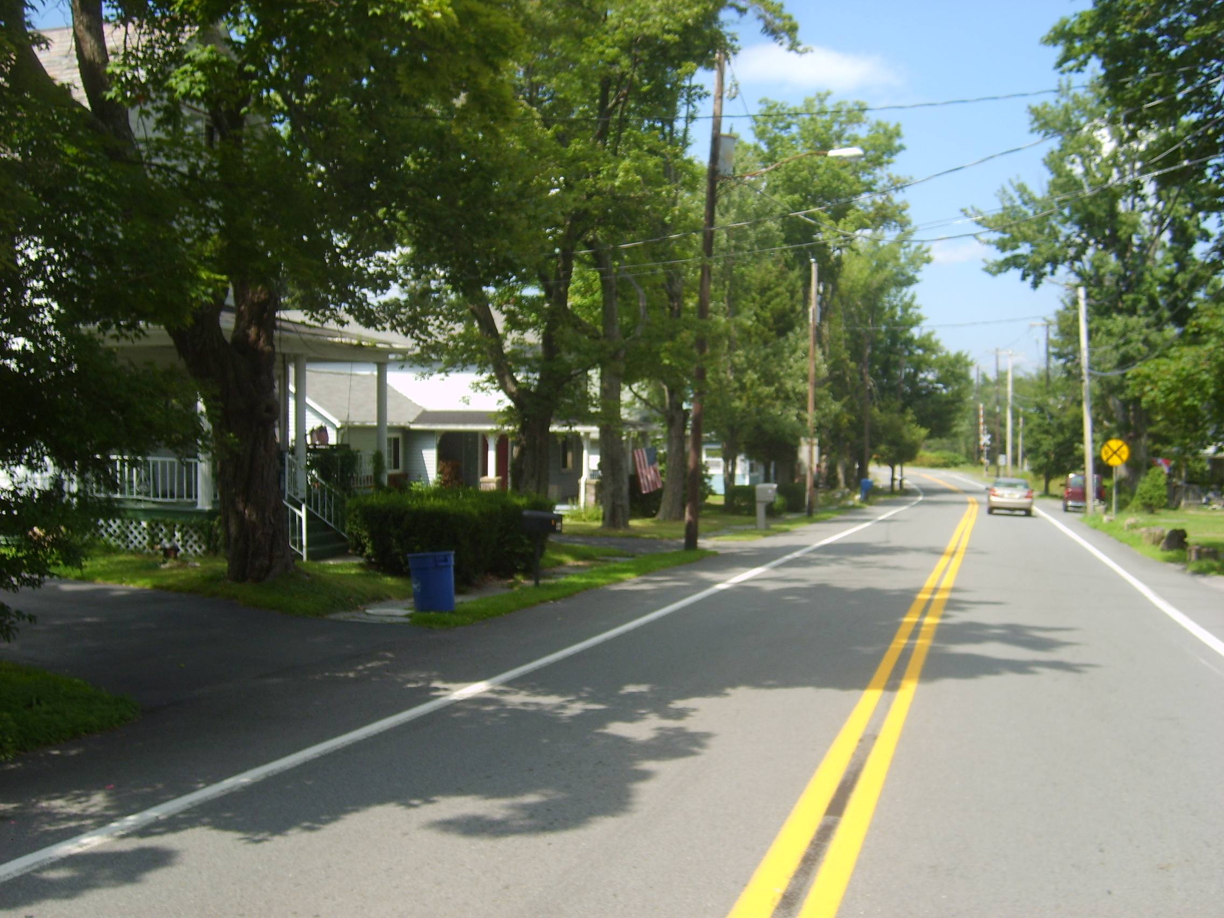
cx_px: 612
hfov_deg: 52.6
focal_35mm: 35
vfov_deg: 40.7
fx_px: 1238
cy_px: 459
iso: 50
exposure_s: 1/500
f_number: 2.8
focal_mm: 5.8
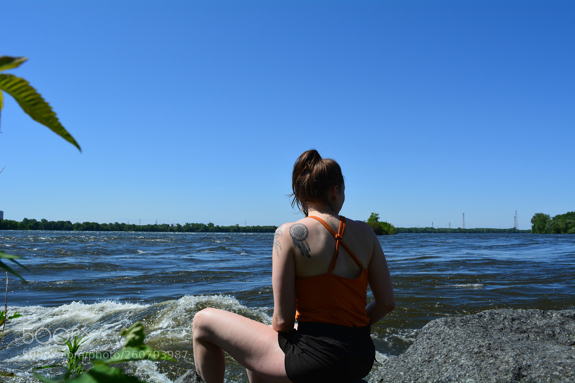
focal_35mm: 30
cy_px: 192
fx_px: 479
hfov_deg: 61.9
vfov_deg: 43.6
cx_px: 288
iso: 200
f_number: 11
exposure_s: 1/400
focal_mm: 20
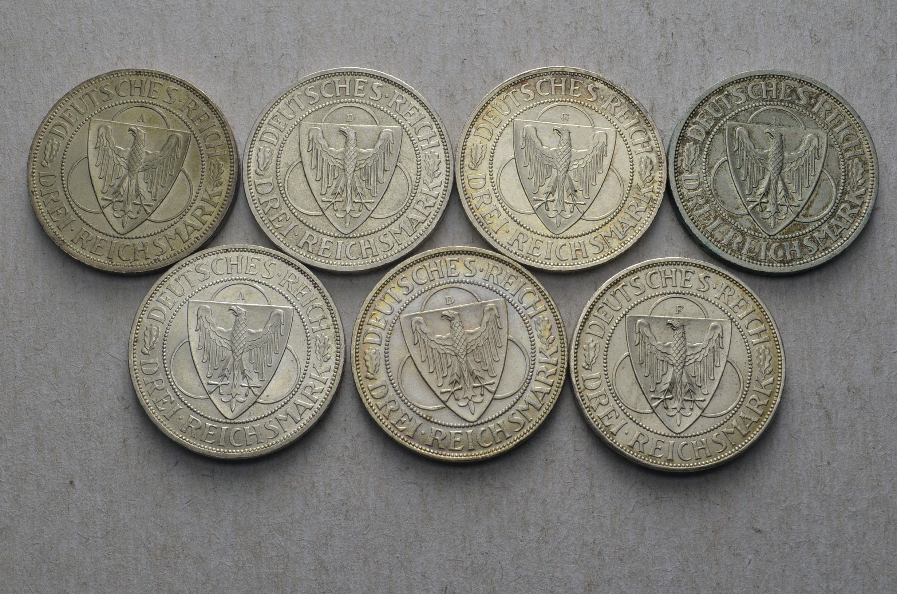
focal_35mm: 54
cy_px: 297
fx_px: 1343
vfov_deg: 25.0
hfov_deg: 36.9
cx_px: 448
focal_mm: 36
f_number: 14
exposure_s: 1/250
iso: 400
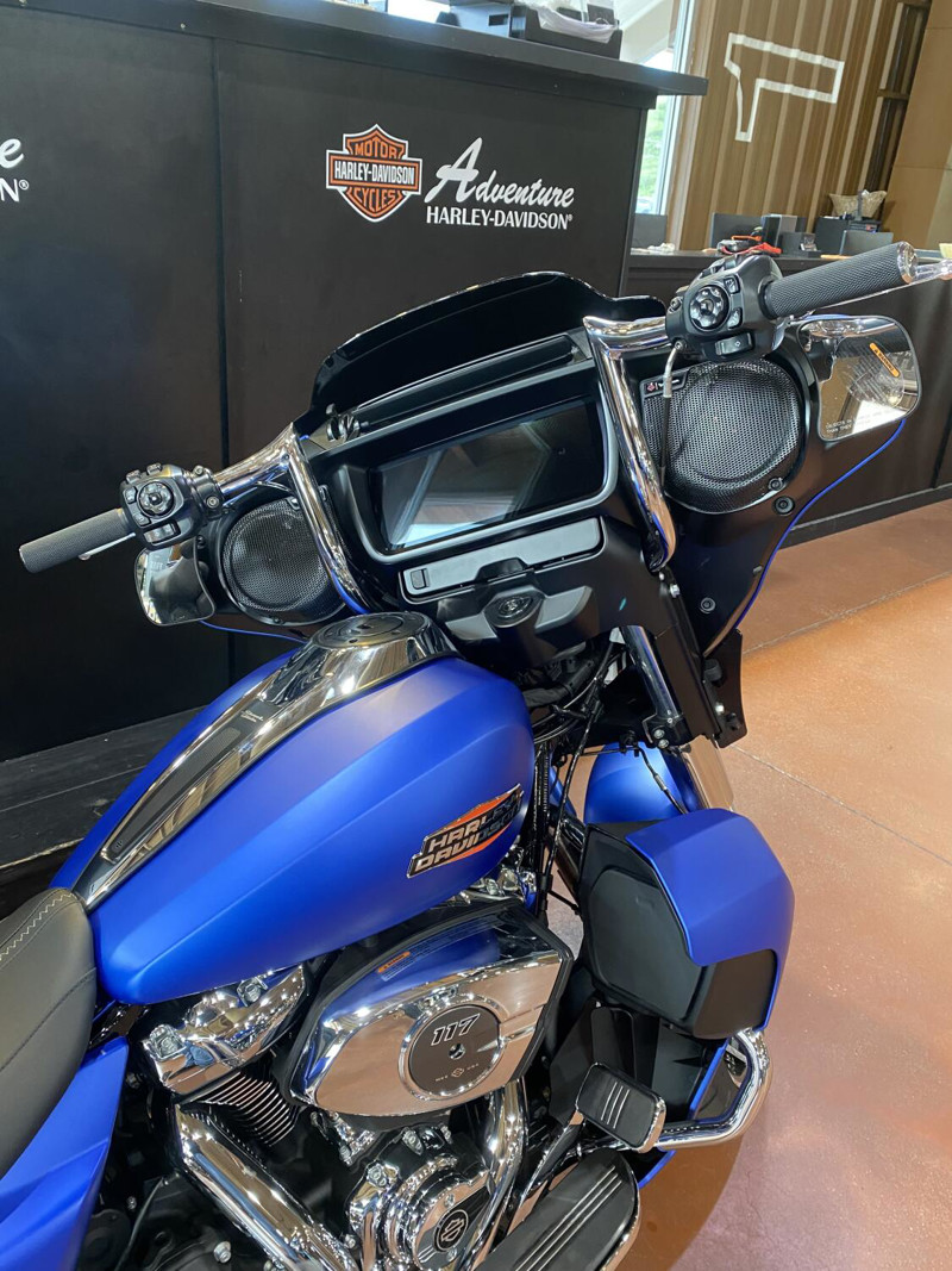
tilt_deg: -24.4
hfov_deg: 53.1
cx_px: 476
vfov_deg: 67.3
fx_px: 954
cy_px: 636
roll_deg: -5.1
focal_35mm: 26
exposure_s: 1/60
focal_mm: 4.25
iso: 320
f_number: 1.8
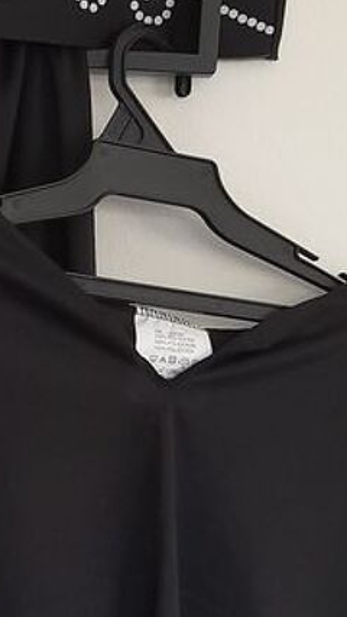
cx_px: -59
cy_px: 382
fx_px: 1391
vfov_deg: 25.0
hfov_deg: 13.8
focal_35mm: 85
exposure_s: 1/33
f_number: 2
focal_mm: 4.6
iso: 320
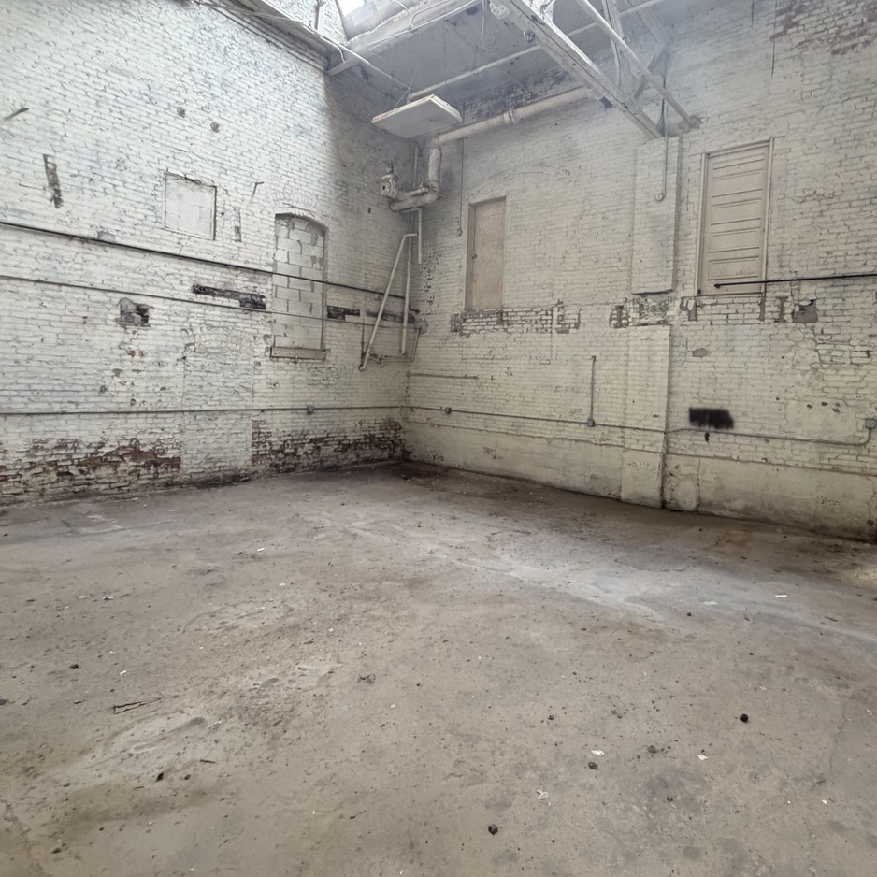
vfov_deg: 77.5
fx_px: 545
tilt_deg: -0.7
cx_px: 573
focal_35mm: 19
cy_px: 396
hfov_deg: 75.6
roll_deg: -1.9
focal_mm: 2.22
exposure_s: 1/74
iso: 320
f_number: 2.2
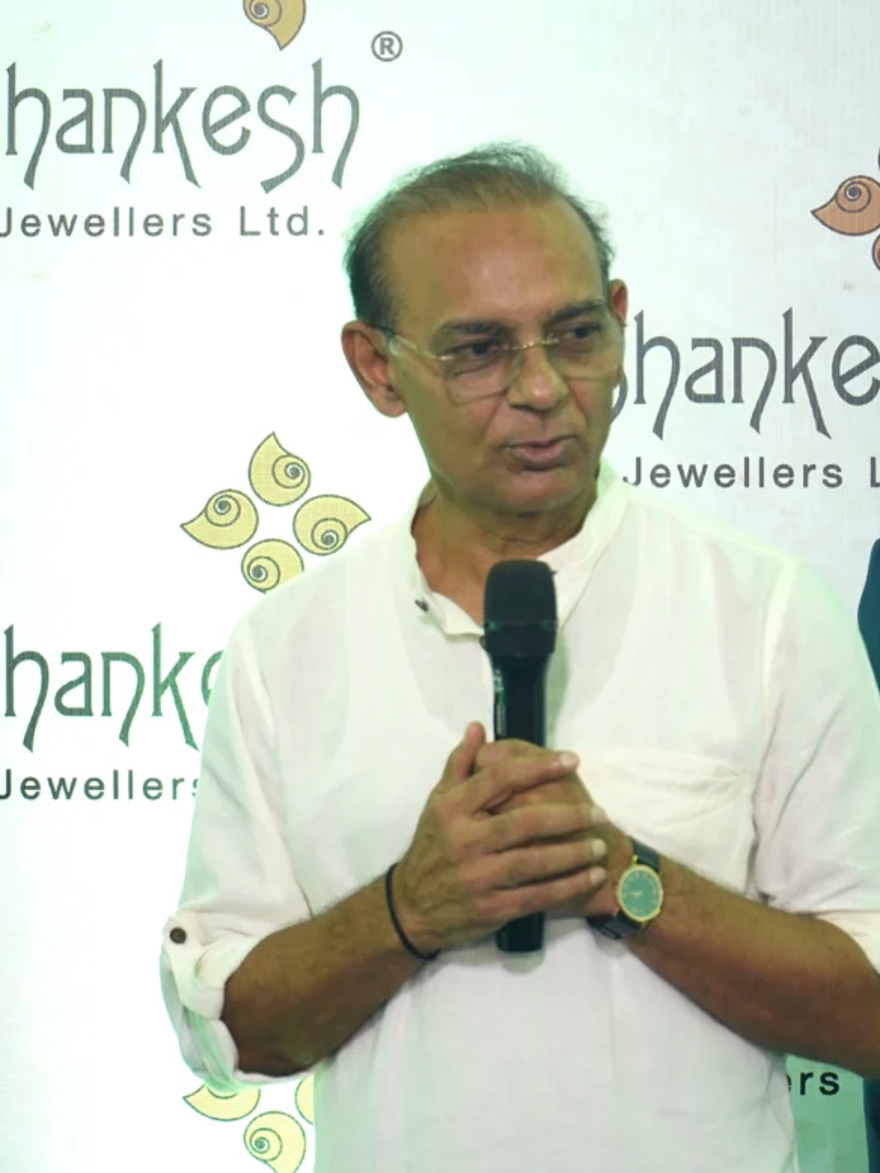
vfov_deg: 13.3
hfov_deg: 10.0
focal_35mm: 148
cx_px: 465
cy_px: 531
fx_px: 5014
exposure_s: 1/125
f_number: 4
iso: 640
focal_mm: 78
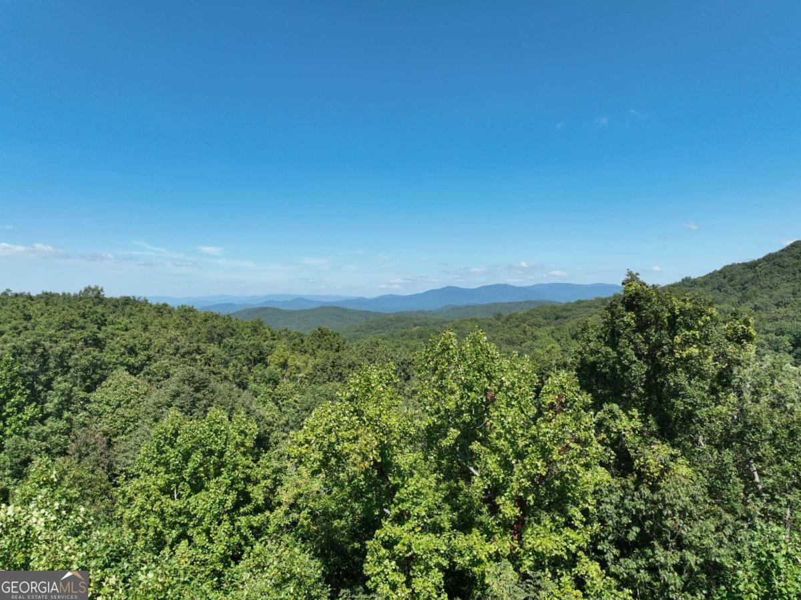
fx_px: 555
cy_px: 300
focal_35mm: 24
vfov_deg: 56.8
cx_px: 400
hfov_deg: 71.6
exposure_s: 1/1250
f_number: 2.8
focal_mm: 12.29
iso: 100
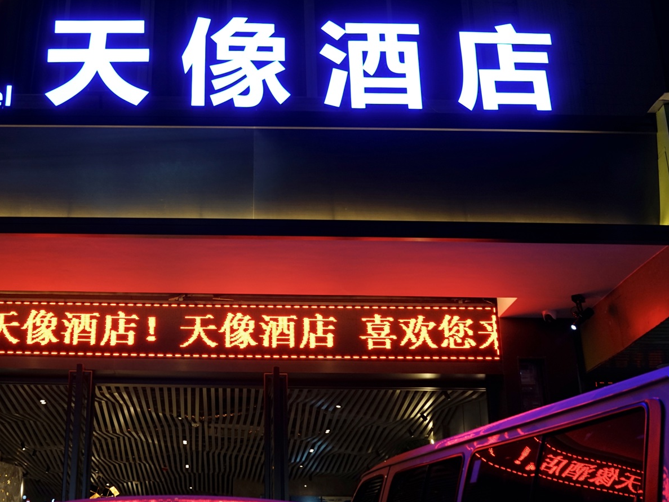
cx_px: 203
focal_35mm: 50
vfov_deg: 29.1
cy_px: 281
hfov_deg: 37.6
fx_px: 966
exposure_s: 1/30
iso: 800
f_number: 8
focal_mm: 35
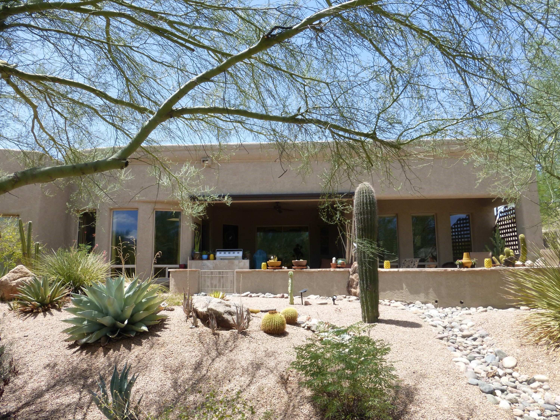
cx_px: 280
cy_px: 210
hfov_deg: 71.6
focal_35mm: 24
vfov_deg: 56.8
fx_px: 388
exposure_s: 1/400
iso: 100
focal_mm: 4.3
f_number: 4
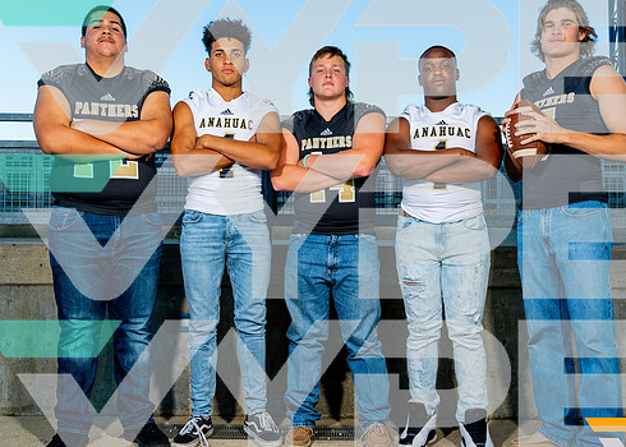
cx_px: 325
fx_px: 676
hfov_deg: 49.7
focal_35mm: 38
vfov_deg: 36.6
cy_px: 232
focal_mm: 29
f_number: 8
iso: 100
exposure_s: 1/125
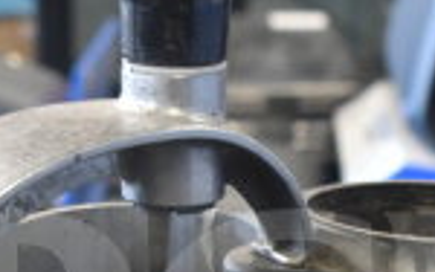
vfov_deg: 7.9
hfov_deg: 12.9
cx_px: 206
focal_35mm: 162
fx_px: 1922
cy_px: 441
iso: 1400
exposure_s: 1/40
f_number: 4
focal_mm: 26
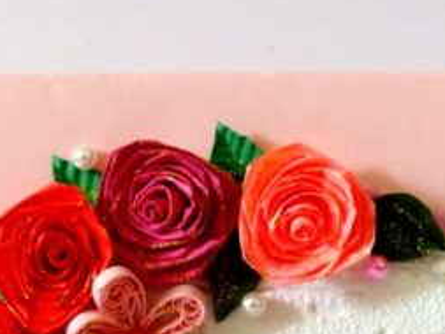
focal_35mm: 83
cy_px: 371
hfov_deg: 23.5
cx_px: 211
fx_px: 1067
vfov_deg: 17.2
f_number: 2.8
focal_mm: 6.3
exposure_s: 1/40
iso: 400
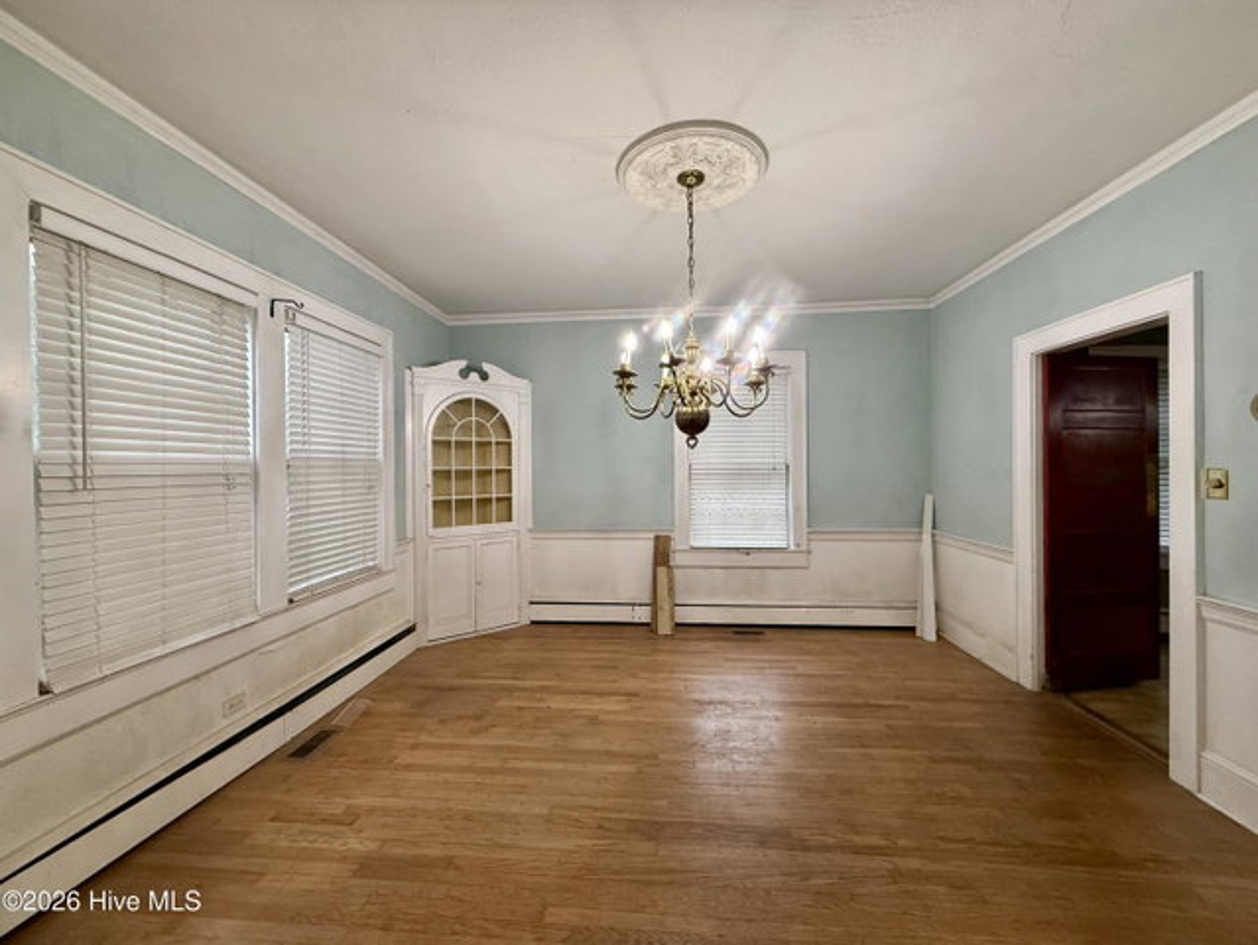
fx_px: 509
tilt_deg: +0.5
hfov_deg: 102.0
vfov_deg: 85.7
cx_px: 629
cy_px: 472
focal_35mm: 14
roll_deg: +0.1
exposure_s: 1/120
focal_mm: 2.22
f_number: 2.2
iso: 250
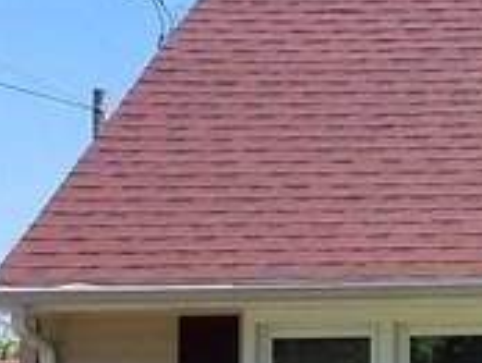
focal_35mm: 153
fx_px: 2133
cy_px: 385
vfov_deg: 9.6
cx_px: 875
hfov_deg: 11.9
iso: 50
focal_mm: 4.2
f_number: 1.7
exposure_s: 1/1536
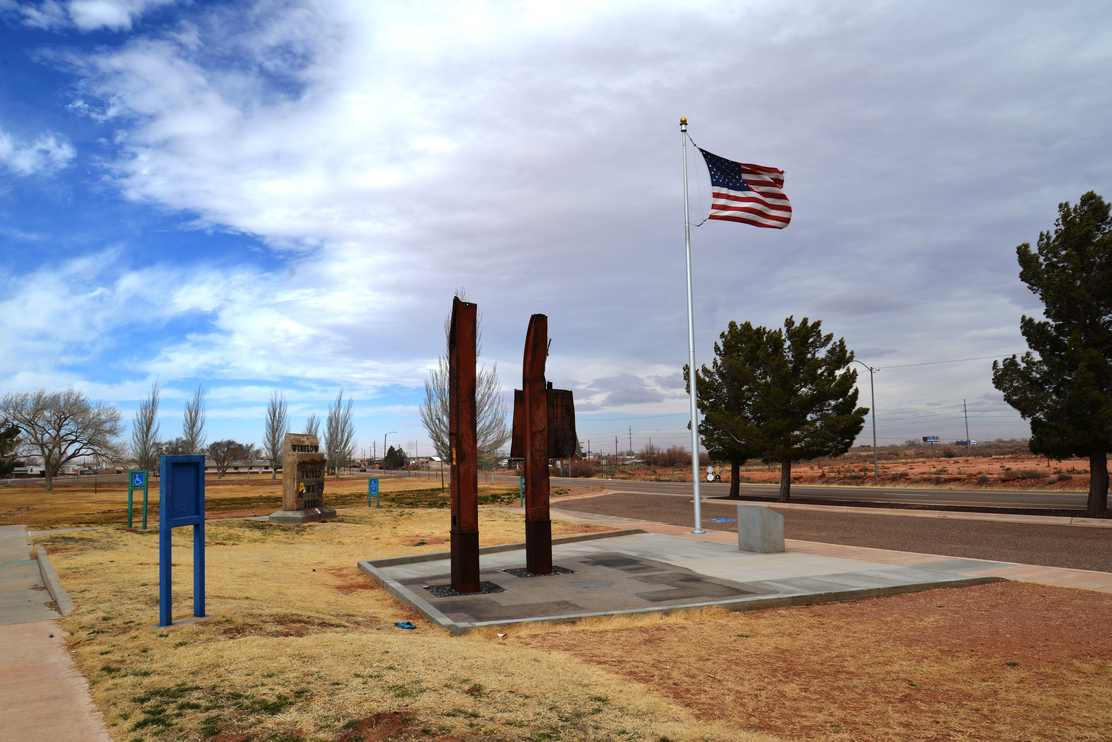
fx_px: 742
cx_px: 556
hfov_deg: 73.7
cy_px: 371
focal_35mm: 24
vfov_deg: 53.2
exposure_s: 1/320
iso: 100
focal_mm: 24
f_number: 9
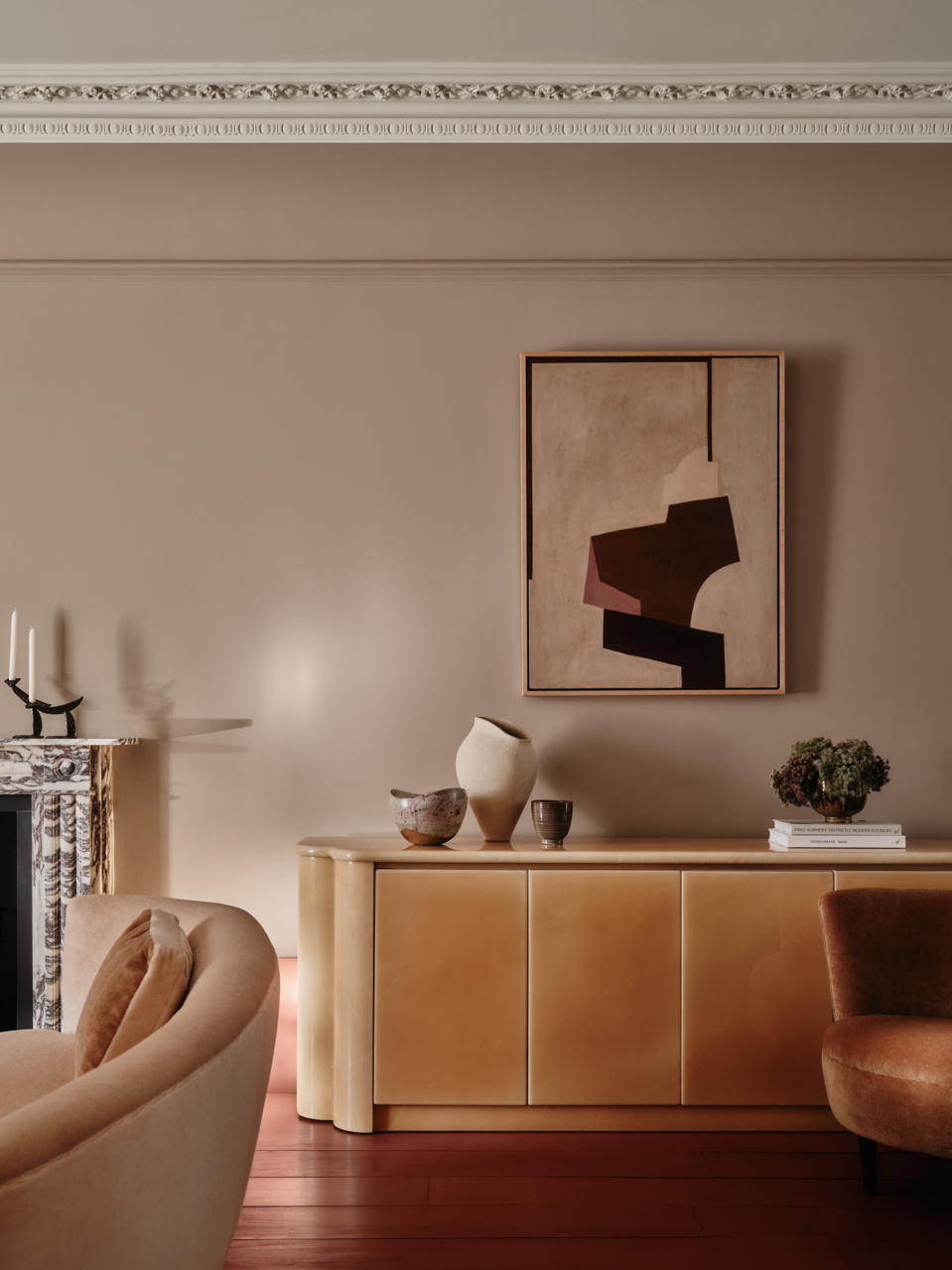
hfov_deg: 37.7
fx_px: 1394
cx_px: 476
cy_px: 635
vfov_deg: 49.0
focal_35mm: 38
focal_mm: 48.2
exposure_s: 1/2
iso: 100
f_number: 9
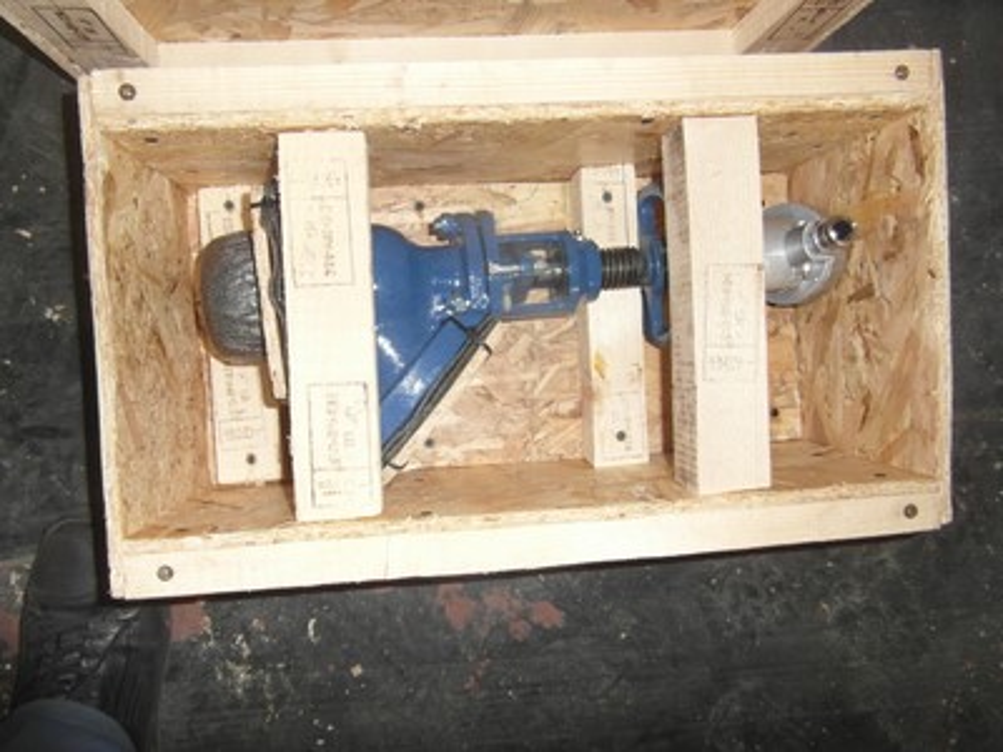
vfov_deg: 56.8
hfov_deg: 71.6
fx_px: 695
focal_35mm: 24
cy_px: 376
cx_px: 502
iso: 120
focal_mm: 4
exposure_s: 1/30
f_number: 3.2
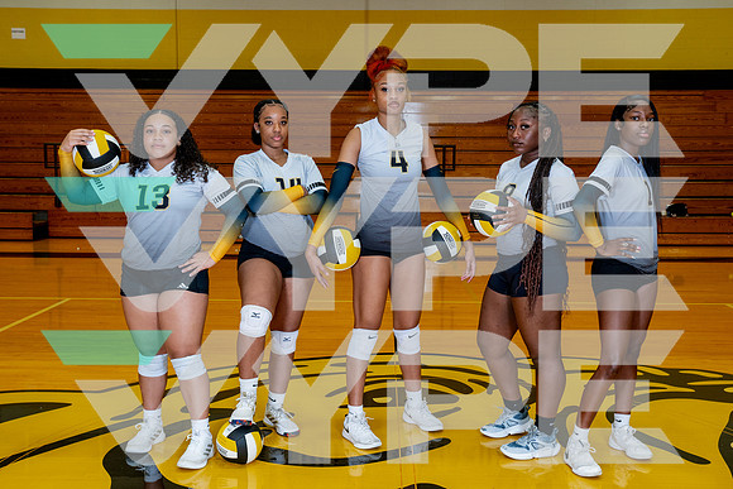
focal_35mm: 43
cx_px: 366
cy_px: 244
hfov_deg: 45.3
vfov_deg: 31.1
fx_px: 879
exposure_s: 1/125
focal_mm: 42
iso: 800
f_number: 7.1
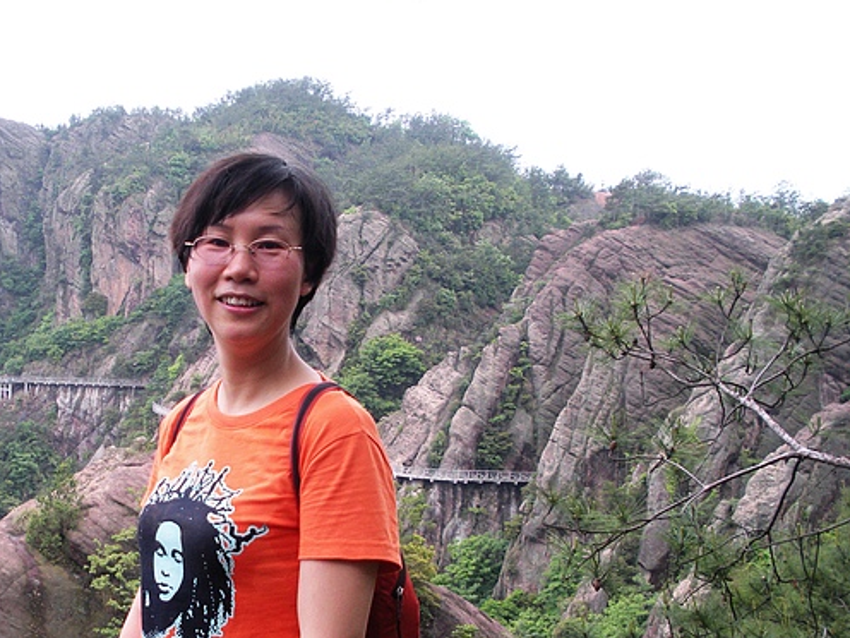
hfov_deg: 36.4
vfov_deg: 27.8
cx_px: 276
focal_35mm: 52
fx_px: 1277
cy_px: 436
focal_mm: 6.3
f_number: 3.5
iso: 109
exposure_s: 1/60
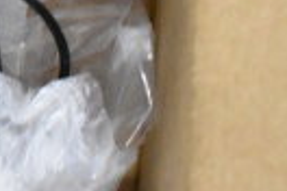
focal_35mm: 125
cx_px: -250
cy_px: 60
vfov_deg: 11.0
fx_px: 996
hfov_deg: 14.2
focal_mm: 18
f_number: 3.5
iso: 6400
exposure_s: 1/30
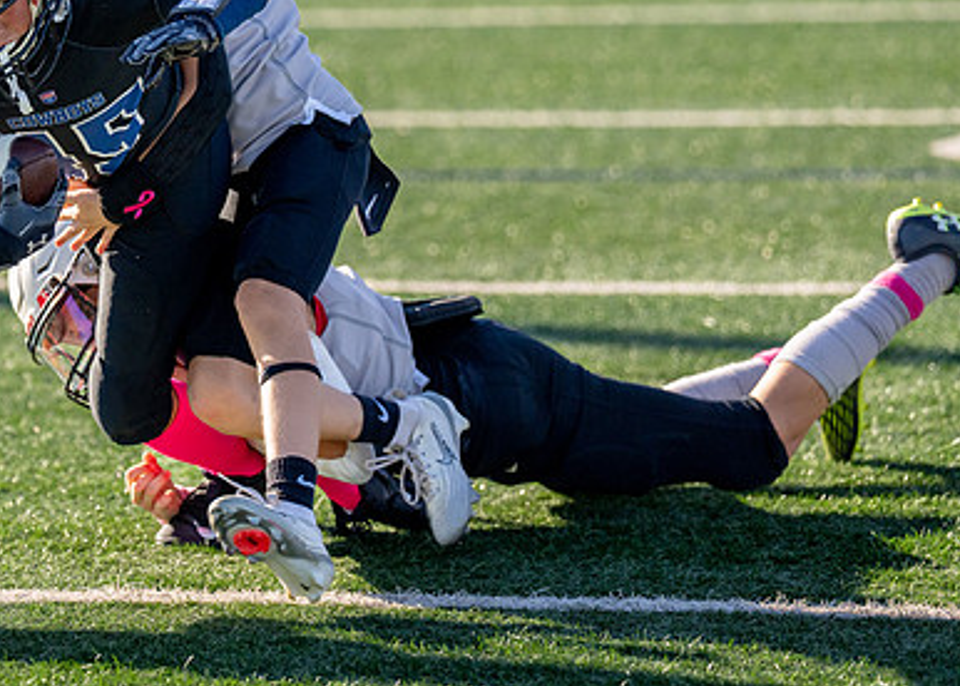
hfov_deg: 7.2
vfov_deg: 5.1
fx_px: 7637
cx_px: 65
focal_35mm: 280
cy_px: 179
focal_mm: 142
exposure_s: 1/4000
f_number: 2.8
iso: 250
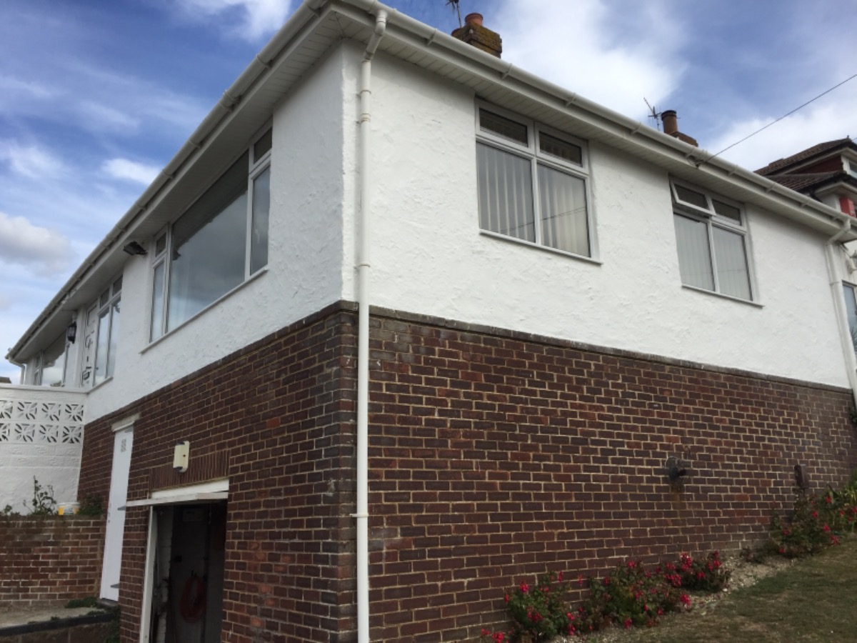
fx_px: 718
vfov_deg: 48.2
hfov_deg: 61.7
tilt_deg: +14.7
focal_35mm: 29
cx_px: 428
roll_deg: +0.5
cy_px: 322
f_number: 2.2
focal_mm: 4.15
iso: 32
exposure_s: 1/1721
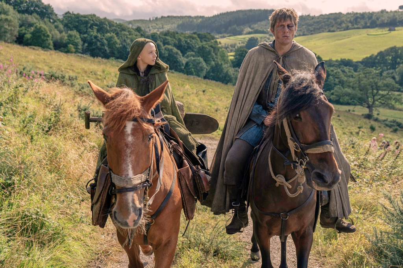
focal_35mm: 39
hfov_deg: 49.6
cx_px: 202
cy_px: 134
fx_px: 436
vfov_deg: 34.2
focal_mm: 39
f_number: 4
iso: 250
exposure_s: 1/640
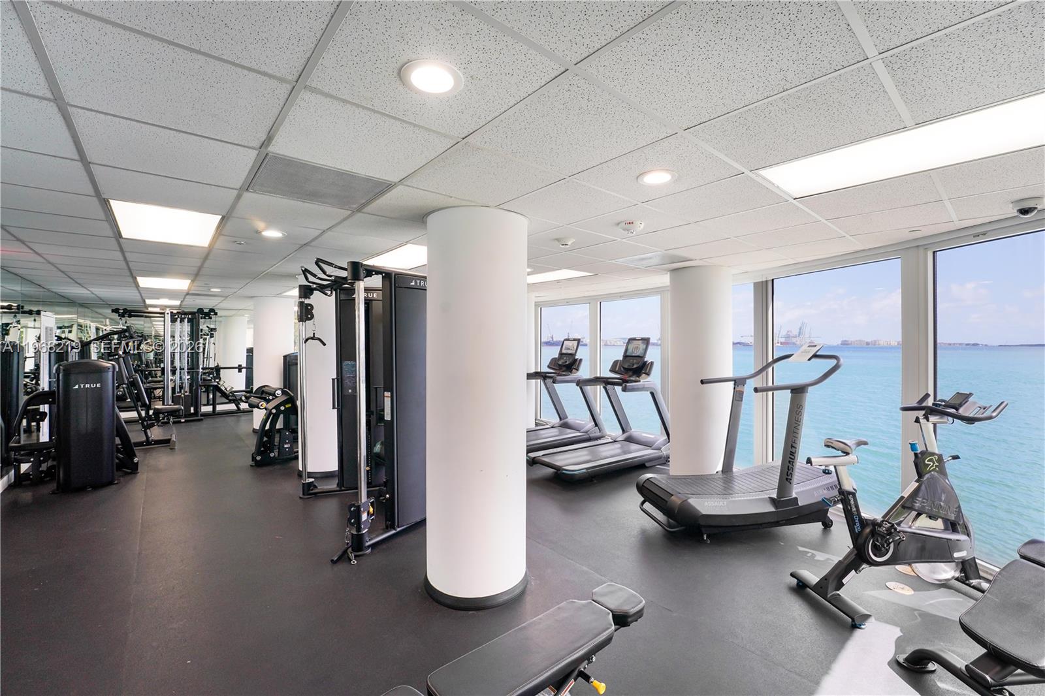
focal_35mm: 14
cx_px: 522
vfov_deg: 81.2
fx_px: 406
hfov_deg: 104.3
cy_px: 348
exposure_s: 1/30
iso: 400
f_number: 9
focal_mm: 14
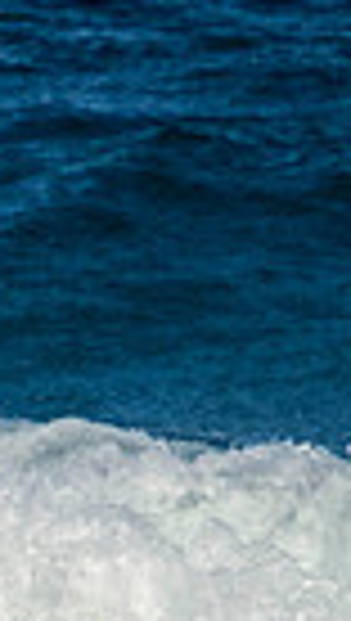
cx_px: -482
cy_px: 794
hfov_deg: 0.3
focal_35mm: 3525
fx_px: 58112
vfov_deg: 0.6
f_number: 11
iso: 1000
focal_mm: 800
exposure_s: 1/1600
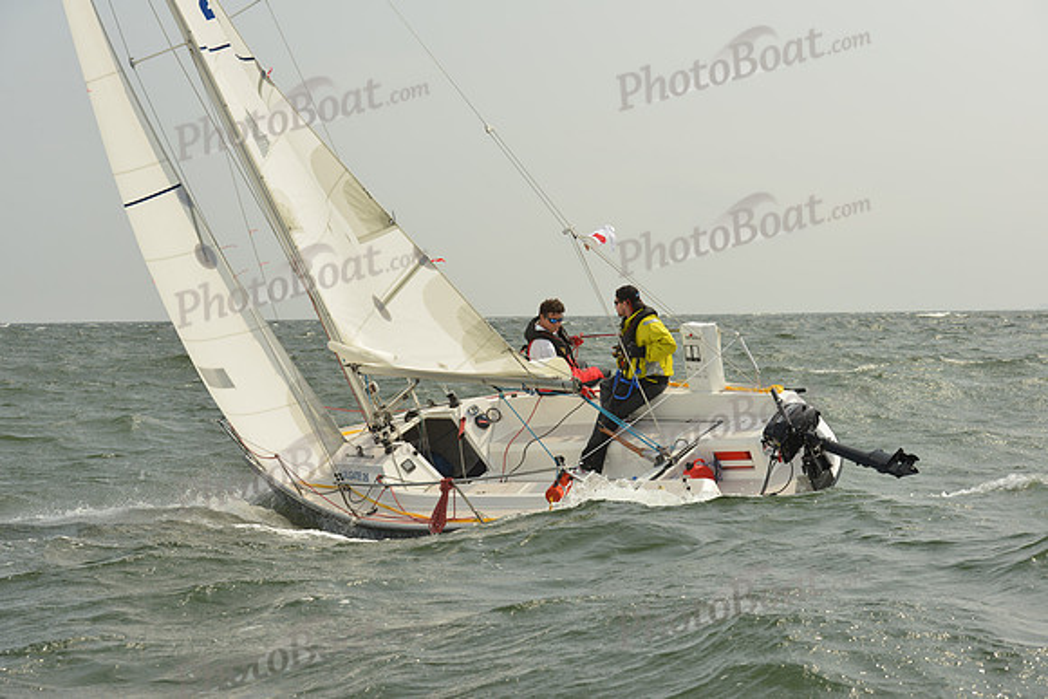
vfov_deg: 19.5
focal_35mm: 70
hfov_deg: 28.8
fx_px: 2038
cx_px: 524
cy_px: 350
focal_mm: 70
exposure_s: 1/1250
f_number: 9
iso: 320
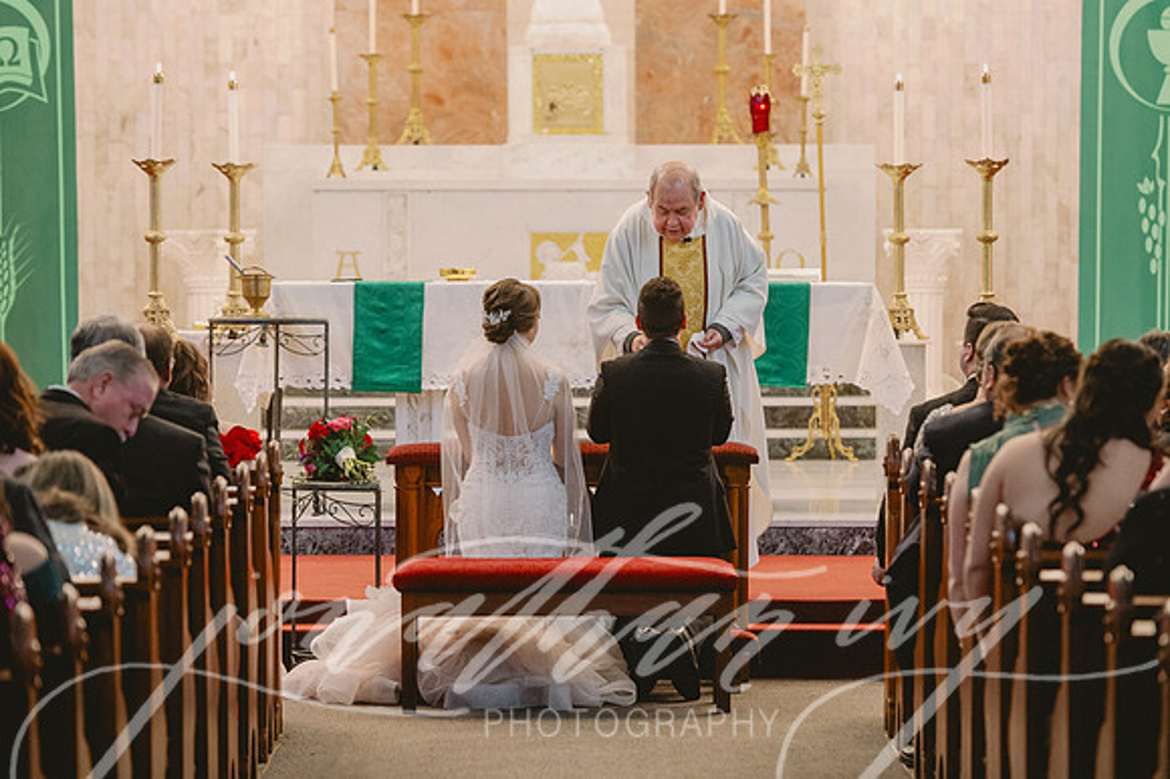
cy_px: 390
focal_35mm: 155
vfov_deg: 8.8
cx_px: 585
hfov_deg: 13.3
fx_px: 5034
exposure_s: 1/160
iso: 2000
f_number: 2.8
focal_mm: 155
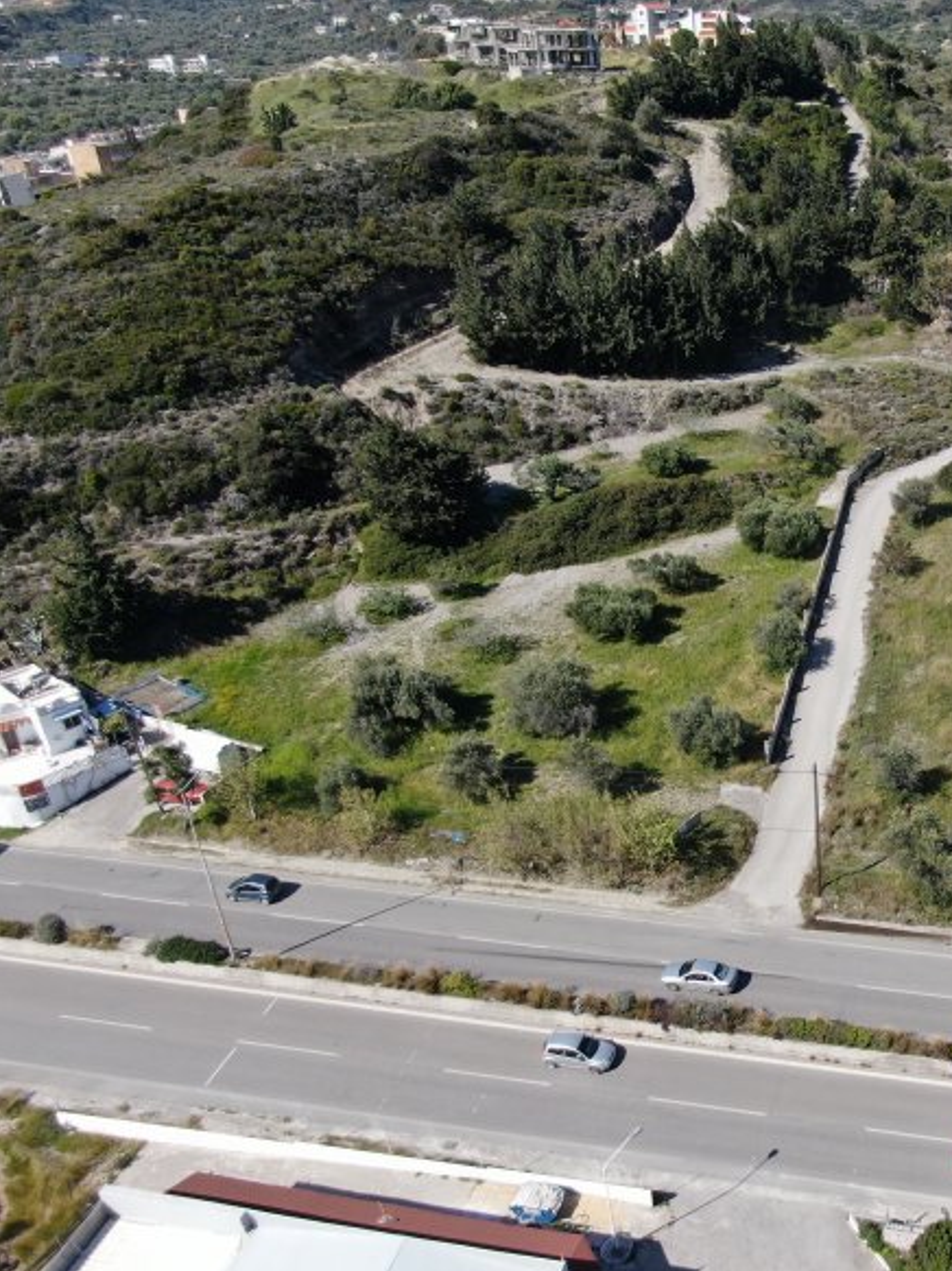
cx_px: 871
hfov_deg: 39.5
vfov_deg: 55.4
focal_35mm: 33
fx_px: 1211
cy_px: 653
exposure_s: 1/1000
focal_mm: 4.39
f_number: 2.8
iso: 100
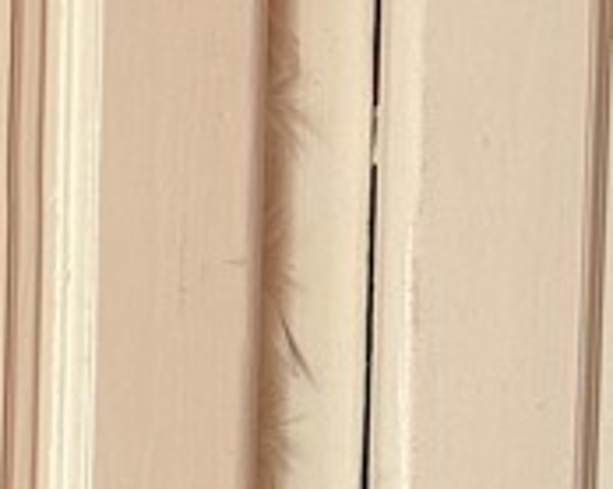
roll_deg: +0.8
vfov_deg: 10.4
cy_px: 1027
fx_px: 2448
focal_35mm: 135
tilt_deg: -3.8
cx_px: -662
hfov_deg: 12.4
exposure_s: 1/256
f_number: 1.78
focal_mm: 6.76
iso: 64
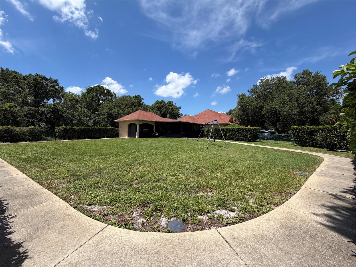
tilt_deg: +1.1
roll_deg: +0.6
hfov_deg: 102.1
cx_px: 178
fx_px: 144
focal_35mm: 14
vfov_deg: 85.7
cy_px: 134
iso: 20
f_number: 2.2
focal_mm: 2.22
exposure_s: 1/901
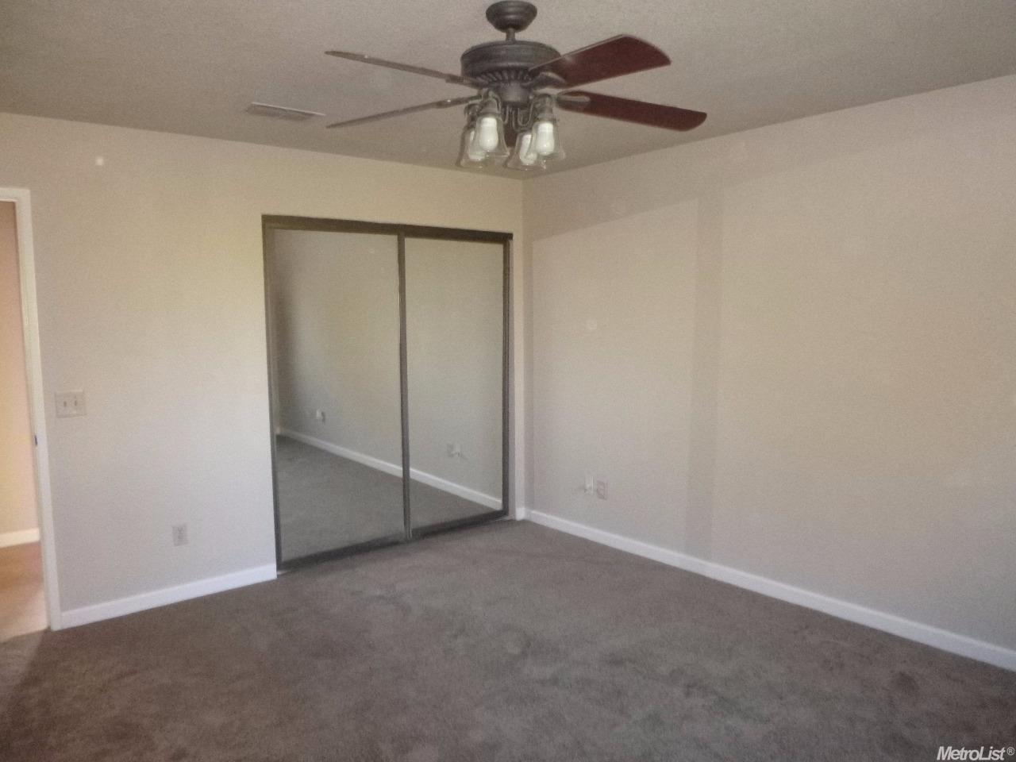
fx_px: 734
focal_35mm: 25
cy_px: 381
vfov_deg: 54.9
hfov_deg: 69.4
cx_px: 508
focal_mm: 4.5
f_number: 3.9
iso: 800
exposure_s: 1/60
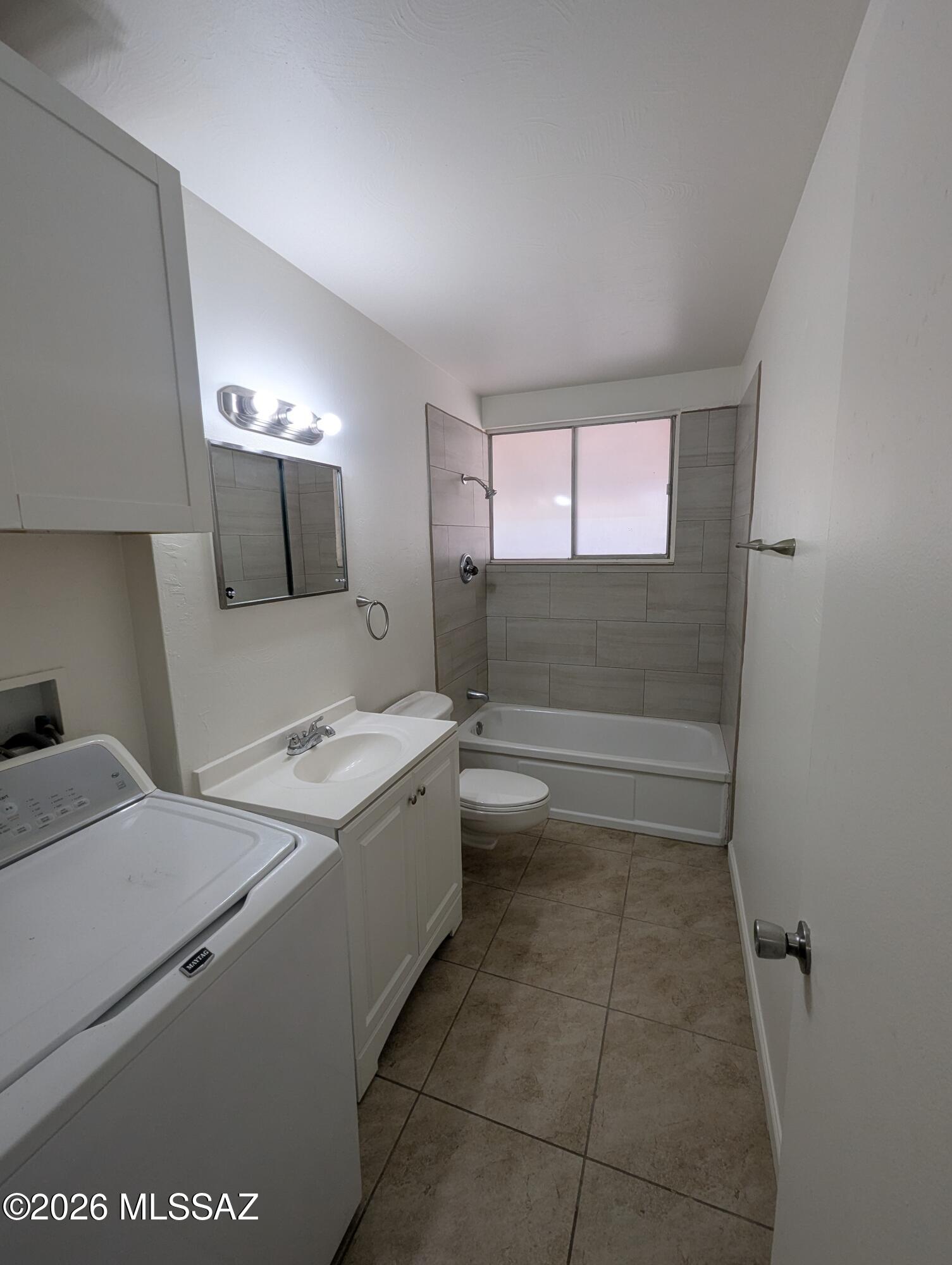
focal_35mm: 13
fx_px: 476
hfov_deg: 90.0
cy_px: 632
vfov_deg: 106.1
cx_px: 476
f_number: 2.2
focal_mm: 1.95
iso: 66
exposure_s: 1/120
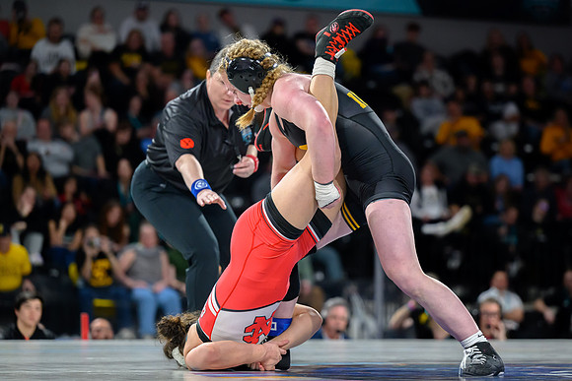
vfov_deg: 9.5
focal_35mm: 145
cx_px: 326
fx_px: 2305
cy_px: 215
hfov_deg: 14.1
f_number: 2.8
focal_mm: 125
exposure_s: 1/800
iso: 4000
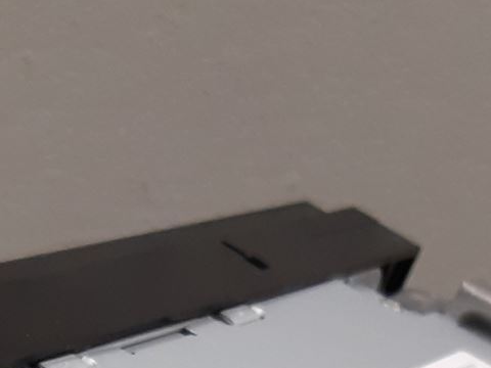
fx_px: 1574
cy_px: 768
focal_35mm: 111
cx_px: 147
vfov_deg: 11.8
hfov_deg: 17.7
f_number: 1.7
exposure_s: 1/50
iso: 125
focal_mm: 3.93
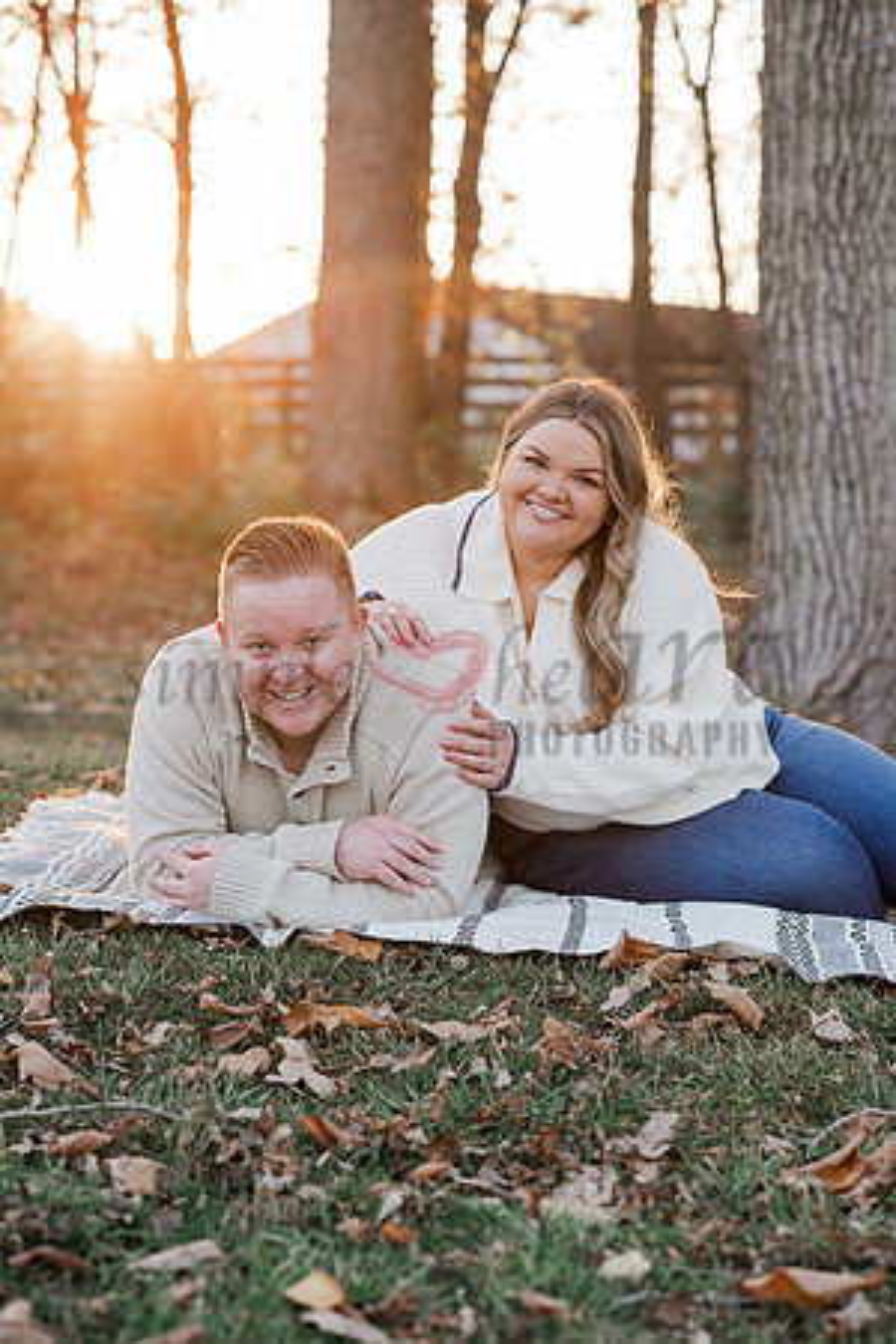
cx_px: 448
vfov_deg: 23.9
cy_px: 672
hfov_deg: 16.1
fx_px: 3173
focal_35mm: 85
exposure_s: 1/320
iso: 400
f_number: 3.5
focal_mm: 85
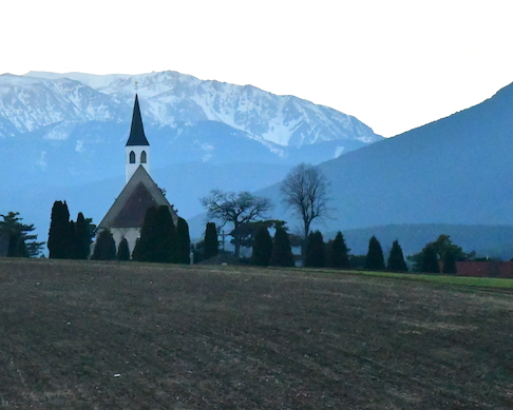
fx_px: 3235
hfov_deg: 9.1
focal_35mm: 213
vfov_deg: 7.3
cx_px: 210
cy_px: 136
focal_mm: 92
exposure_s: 1/5000
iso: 20000
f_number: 5.6
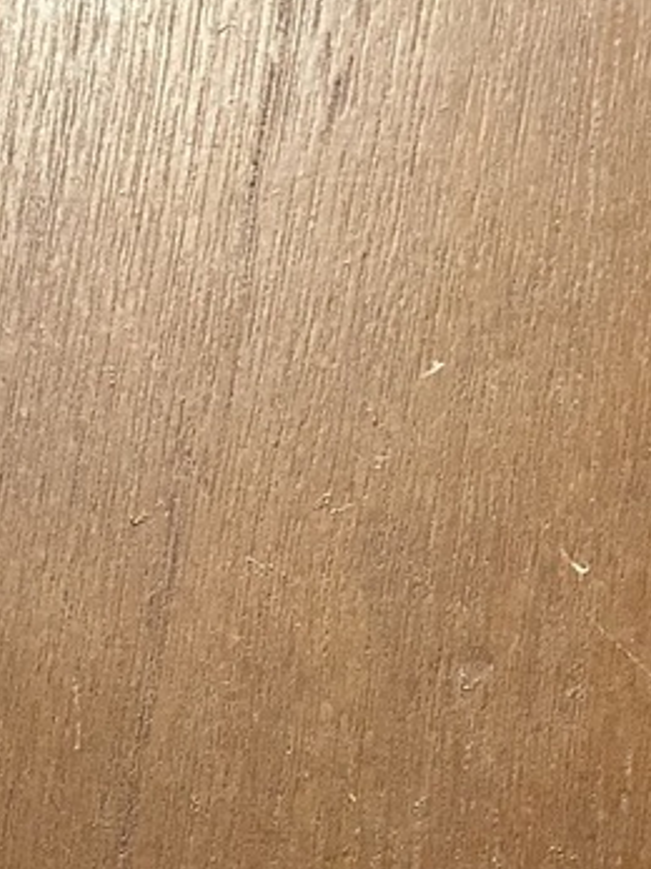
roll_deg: +0.6
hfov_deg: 16.4
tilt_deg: -5.7
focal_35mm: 81
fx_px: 2032
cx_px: -358
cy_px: 1180
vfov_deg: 21.4
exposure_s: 1/60
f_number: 1.5
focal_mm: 5.7
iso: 500
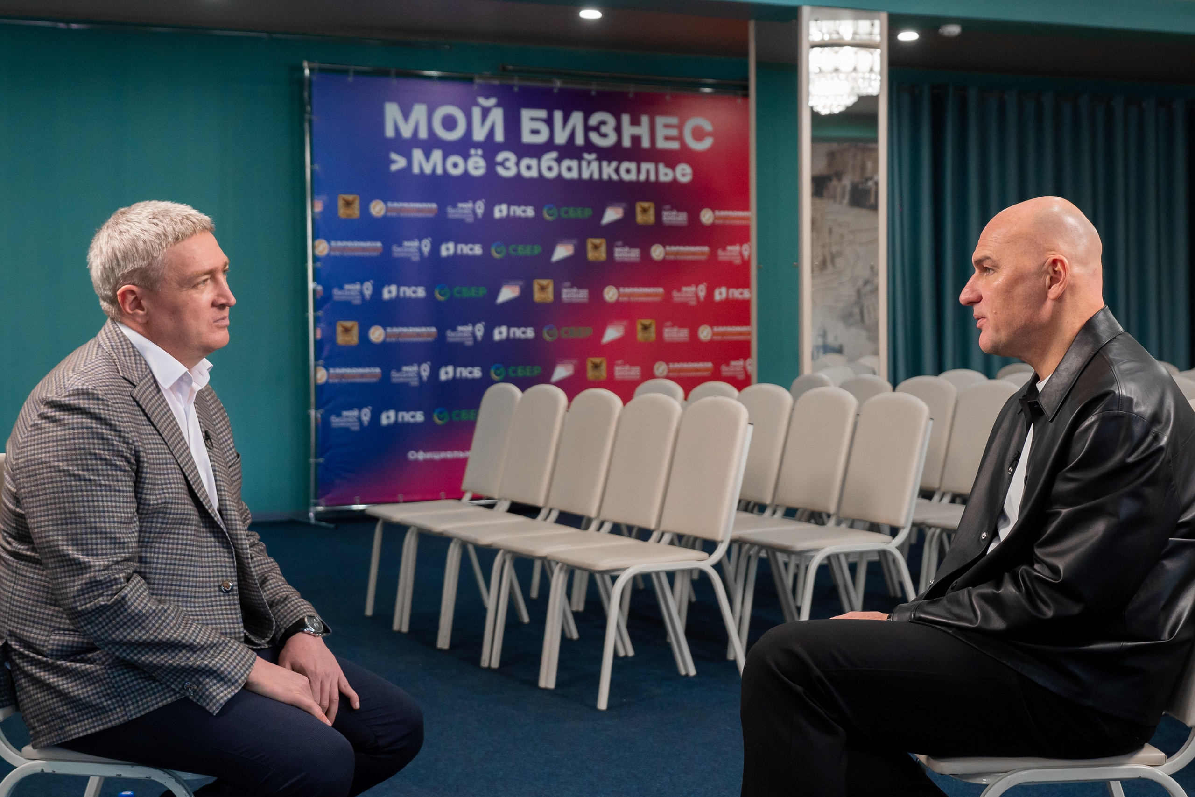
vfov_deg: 23.6
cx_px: 598
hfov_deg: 34.8
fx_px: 1906
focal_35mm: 57
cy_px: 398
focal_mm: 37
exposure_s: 1/160
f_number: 4
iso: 1250
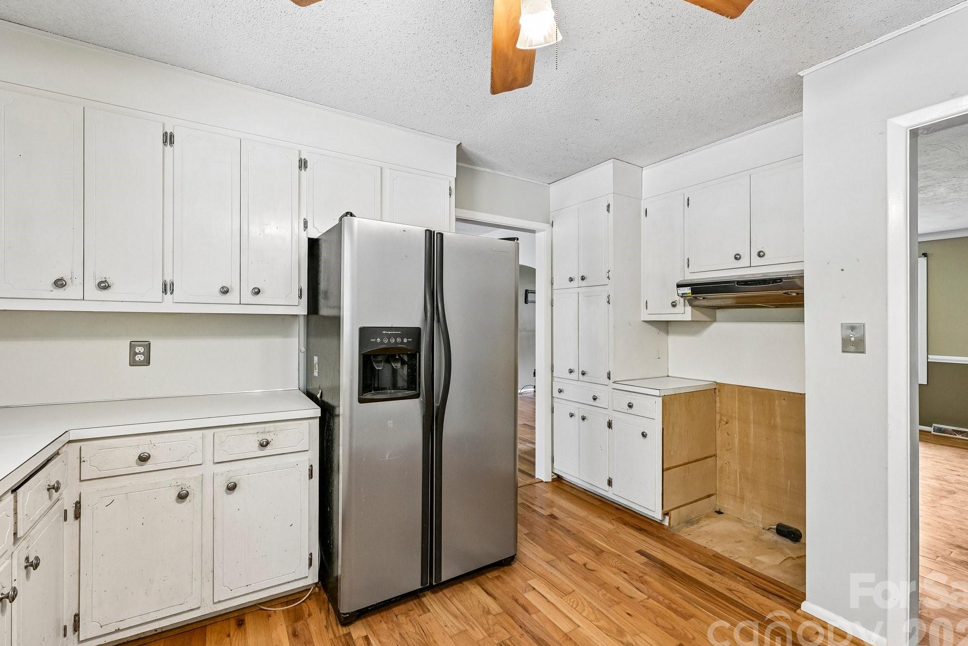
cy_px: 328
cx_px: 495
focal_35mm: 16
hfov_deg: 96.7
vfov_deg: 73.7
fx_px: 430
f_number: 8
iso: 400
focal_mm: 15
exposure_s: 1/8
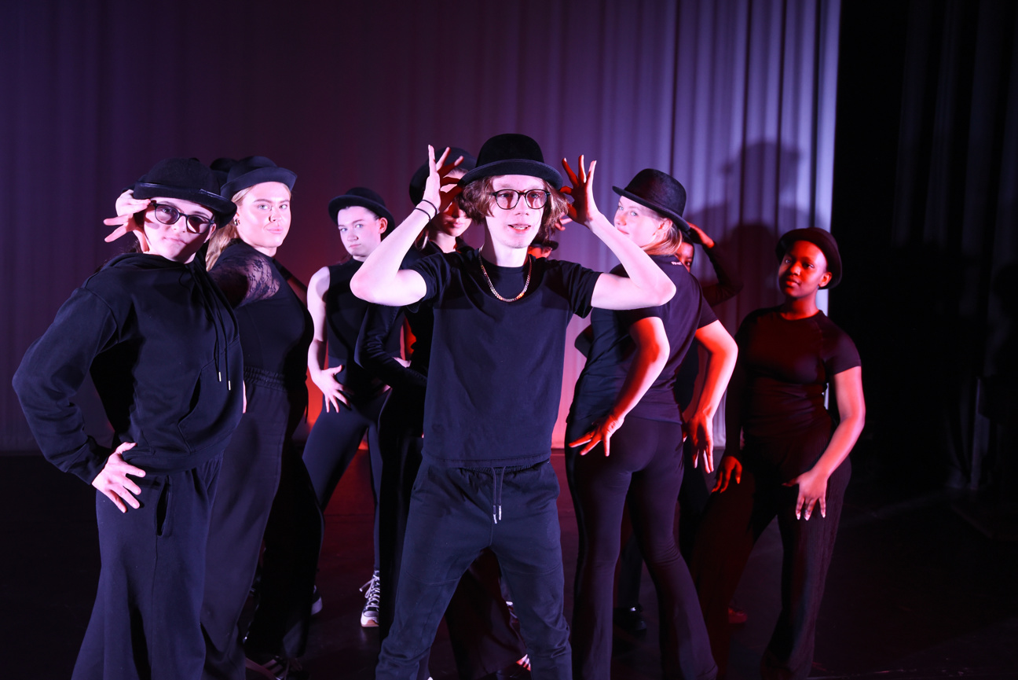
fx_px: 877
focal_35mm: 31
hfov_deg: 60.3
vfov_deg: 42.4
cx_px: 509
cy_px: 340
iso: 1250
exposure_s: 1/125
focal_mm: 31
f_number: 5
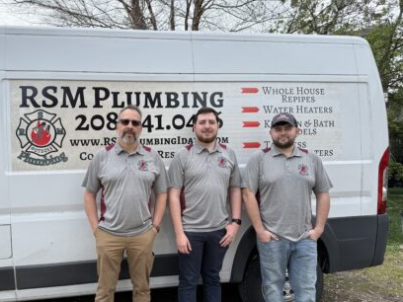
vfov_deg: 46.7
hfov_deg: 59.3
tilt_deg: -2.6
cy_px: 168
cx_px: 154
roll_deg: +0.6
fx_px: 349
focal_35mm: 30
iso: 80
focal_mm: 6.76
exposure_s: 1/3145
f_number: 1.78
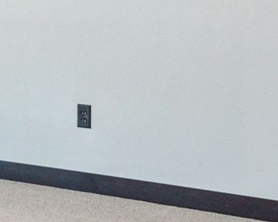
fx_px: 1061
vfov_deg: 11.7
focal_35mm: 129
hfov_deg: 13.0
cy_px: -36
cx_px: -274
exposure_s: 1/15
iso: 800
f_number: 10
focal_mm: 16
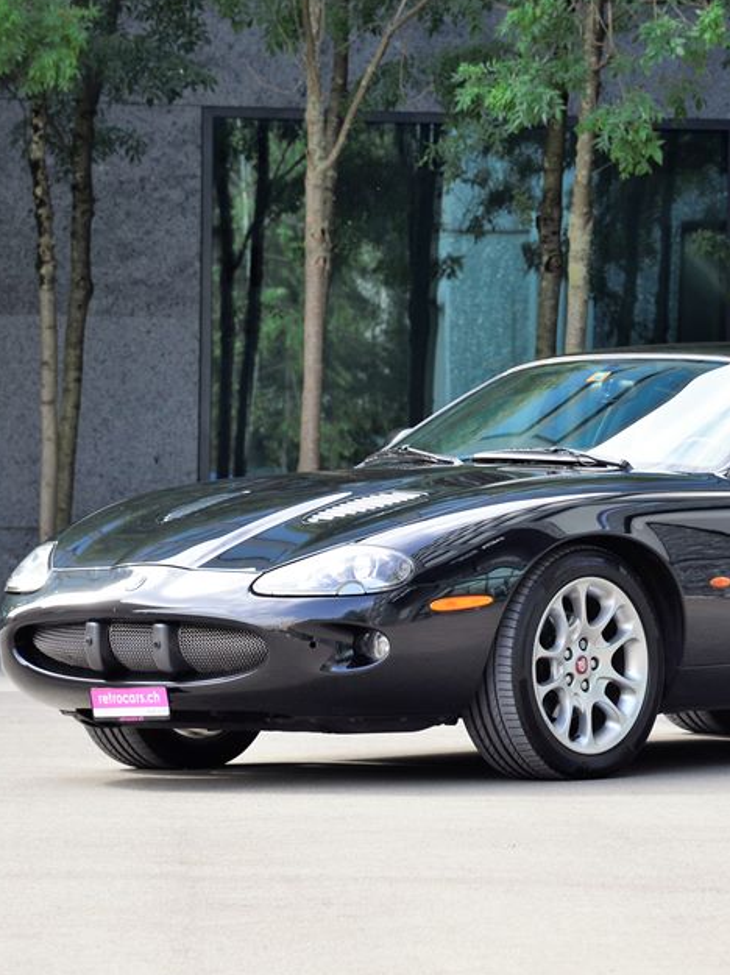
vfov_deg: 11.2
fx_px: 4982
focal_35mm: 177
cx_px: 630
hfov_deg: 8.4
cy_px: 491
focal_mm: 120
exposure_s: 1/100
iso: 250
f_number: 7.1
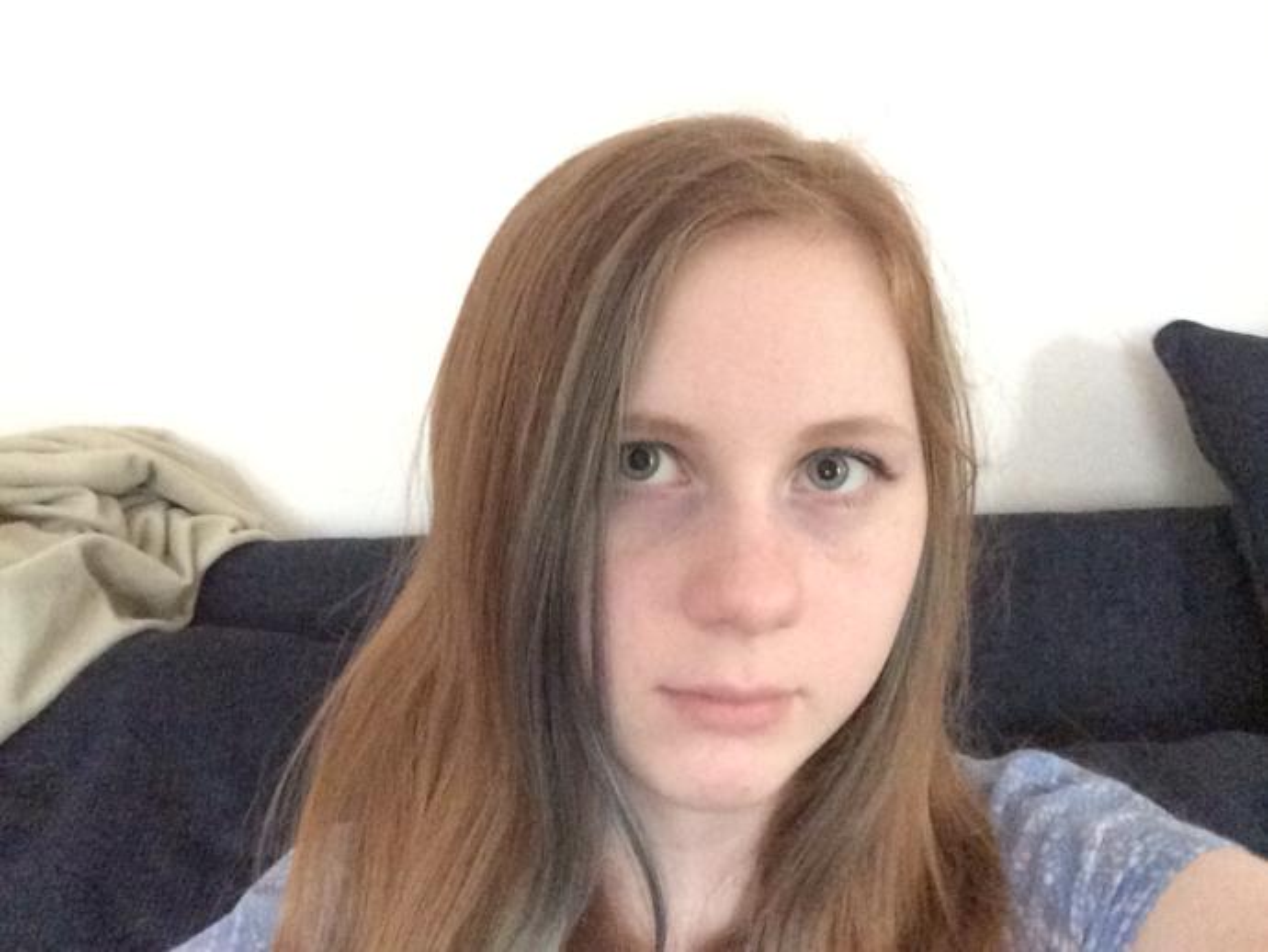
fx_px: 1136
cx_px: 634
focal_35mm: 31
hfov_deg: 58.3
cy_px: 476
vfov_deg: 45.5
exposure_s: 1/15
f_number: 2.4
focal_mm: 2.15
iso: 1000
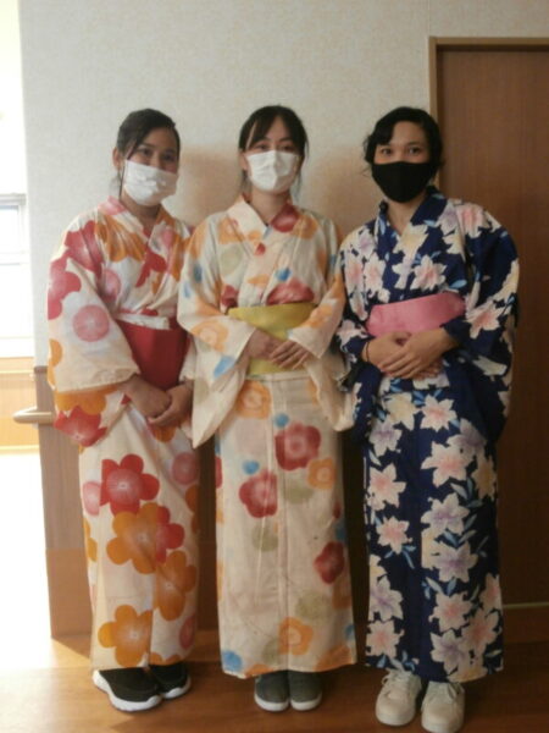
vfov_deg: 60.0
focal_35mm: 30
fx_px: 634
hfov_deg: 46.8
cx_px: 274
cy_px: 366
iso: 400
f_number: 3.5
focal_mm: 5.36
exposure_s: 1/6
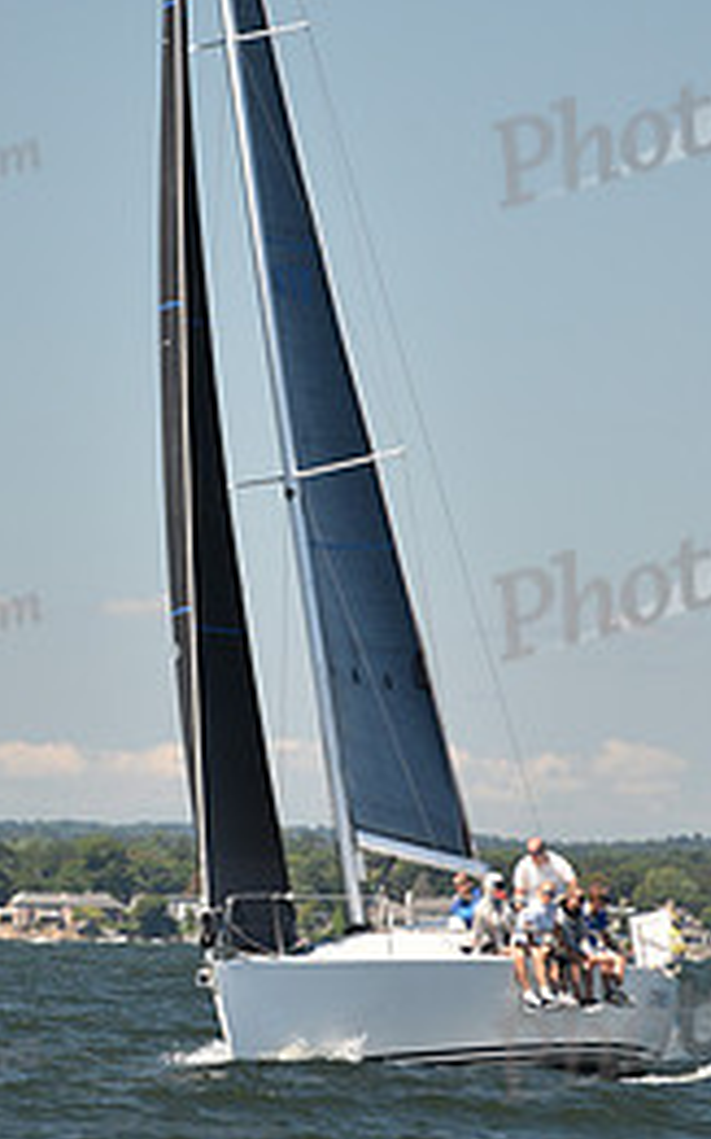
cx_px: 268
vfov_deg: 4.9
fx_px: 13370
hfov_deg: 3.0
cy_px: 384
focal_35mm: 431
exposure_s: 1/1250
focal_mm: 190
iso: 250
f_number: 2.8
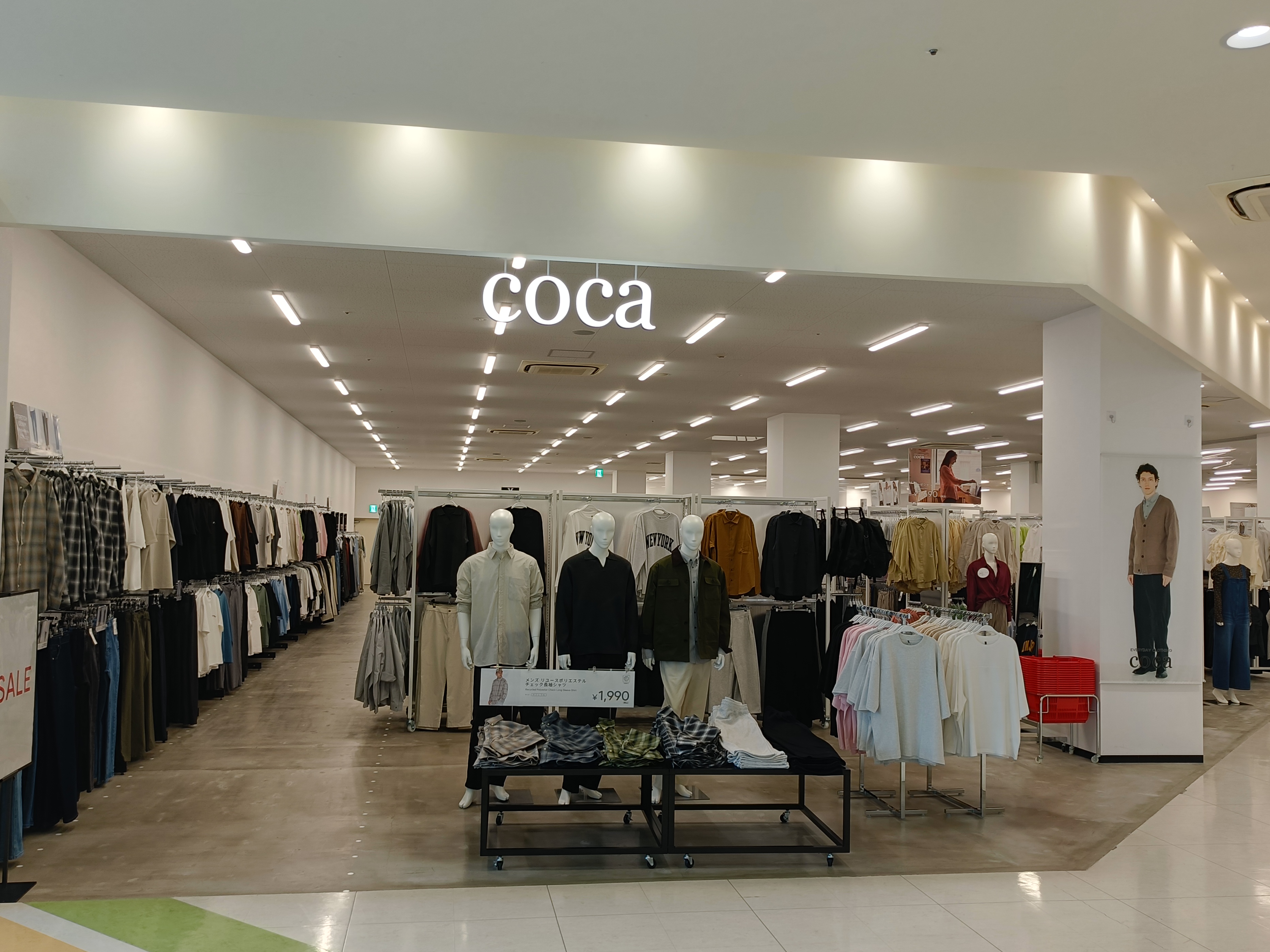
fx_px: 1137
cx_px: 629
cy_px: 489
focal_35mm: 31
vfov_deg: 45.4
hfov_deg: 58.3
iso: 125
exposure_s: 1/50
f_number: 1.7
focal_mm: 4.7
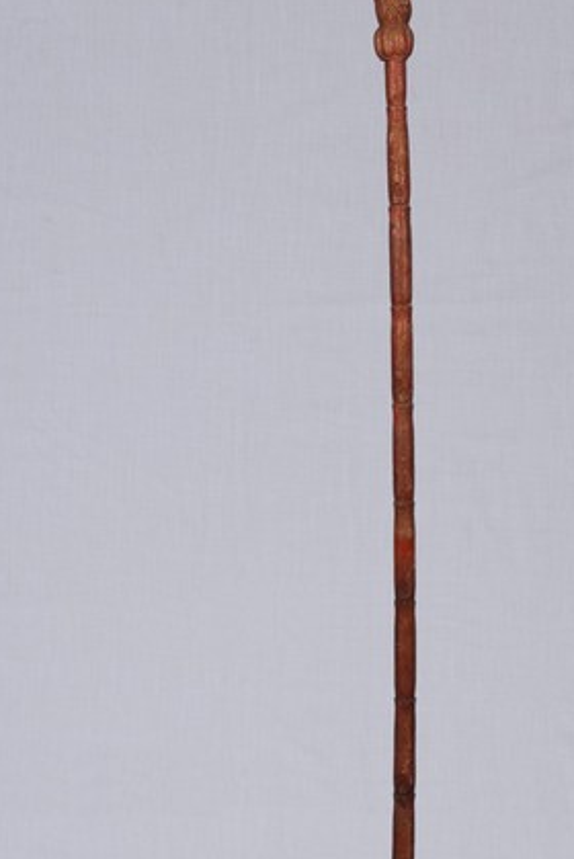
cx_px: 381
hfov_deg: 15.7
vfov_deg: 23.3
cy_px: 367
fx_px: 2077
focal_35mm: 87
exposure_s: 1/100
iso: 100
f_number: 8
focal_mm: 38
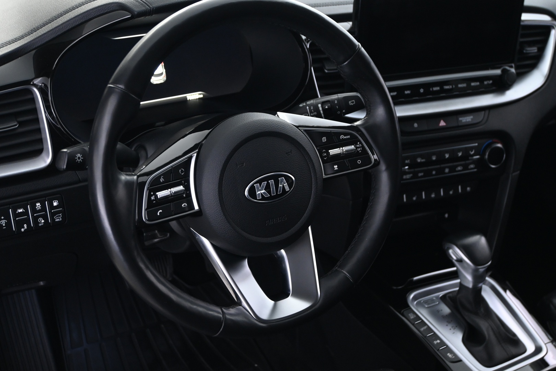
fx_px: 695
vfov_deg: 29.9
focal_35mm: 45
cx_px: 278
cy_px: 186
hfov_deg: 43.6
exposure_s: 1/8
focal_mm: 30
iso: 1600
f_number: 4.8
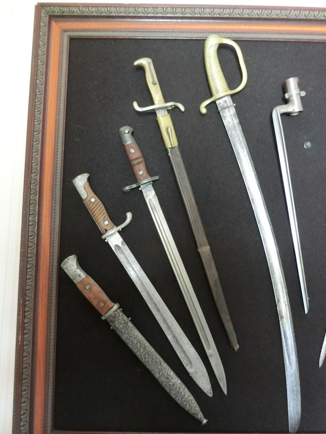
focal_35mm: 25
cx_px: 163
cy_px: 217
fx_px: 314
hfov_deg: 54.9
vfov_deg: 69.4
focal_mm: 4.5
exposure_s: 1/15
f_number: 3.5
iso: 500
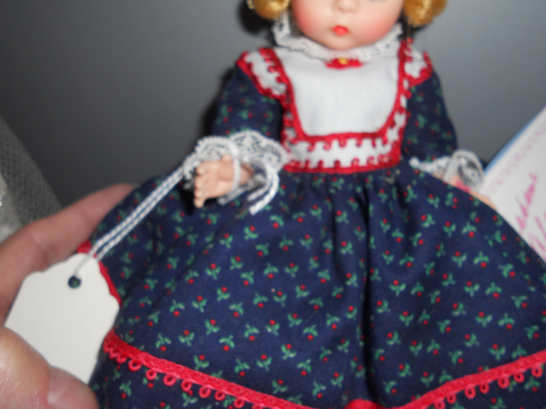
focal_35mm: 32
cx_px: 273
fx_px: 505
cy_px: 204
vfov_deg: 44.2
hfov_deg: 56.8
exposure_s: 1/25
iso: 80
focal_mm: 5.8
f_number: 8.8
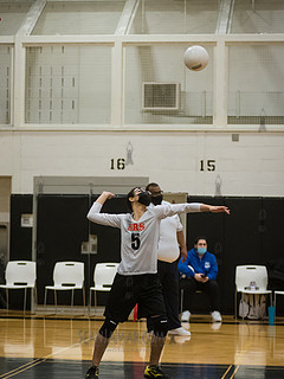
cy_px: 220
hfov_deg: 13.7
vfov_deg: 18.2
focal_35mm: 108
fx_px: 1181
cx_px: 129
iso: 5000
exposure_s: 1/400
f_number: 3.2
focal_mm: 80
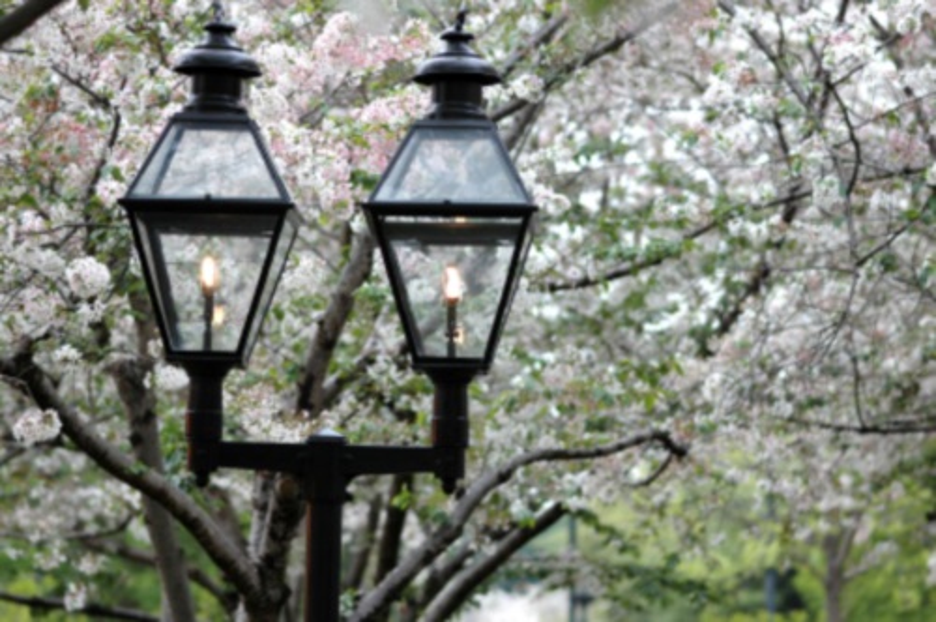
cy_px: 311
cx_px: 468
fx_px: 4090
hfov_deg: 13.1
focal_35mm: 158
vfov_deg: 8.7
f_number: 2.8
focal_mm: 105
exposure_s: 1/125
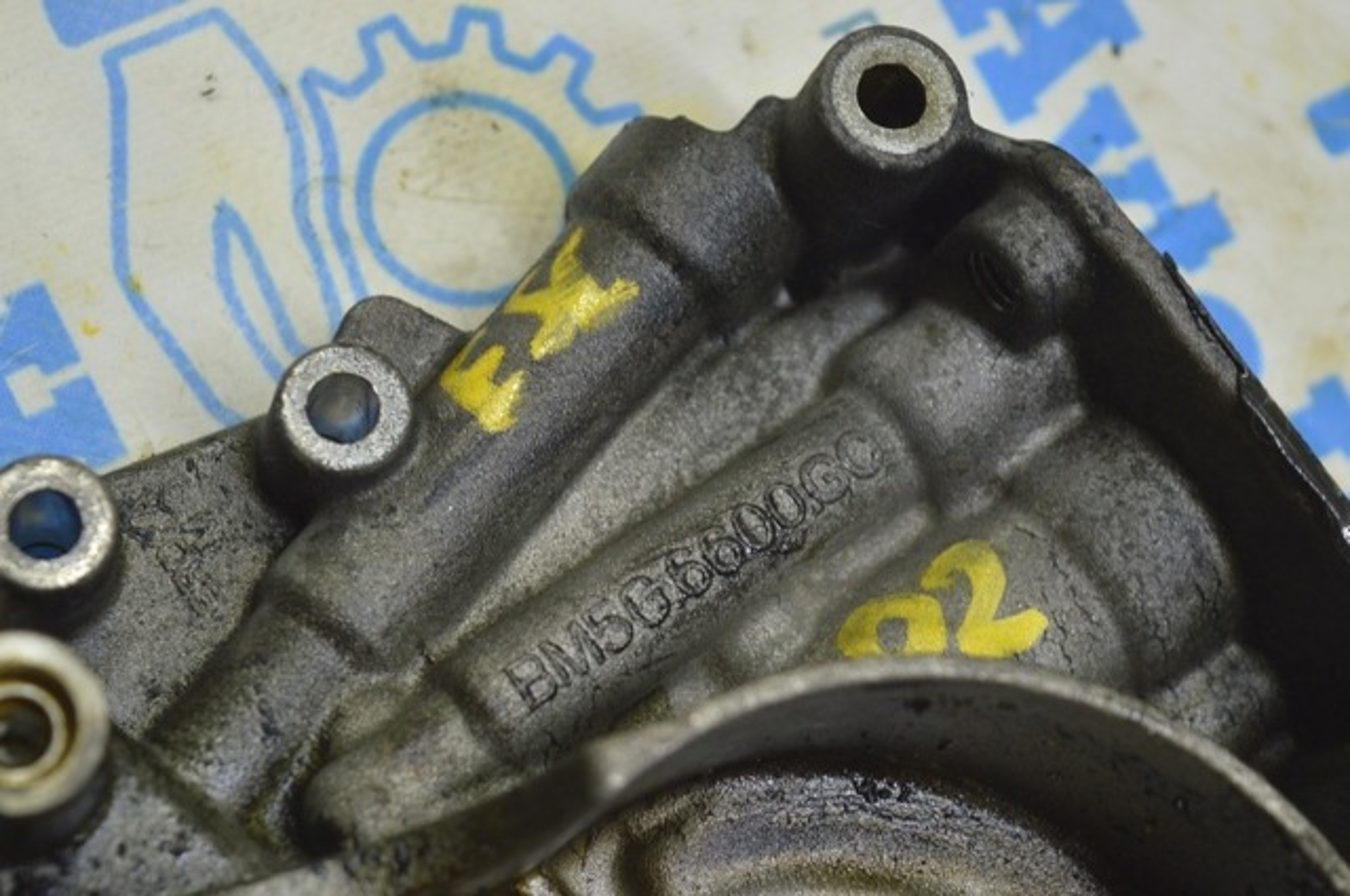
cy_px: 448
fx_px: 3090
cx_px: 675
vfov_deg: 16.5
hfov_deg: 24.6
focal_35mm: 82
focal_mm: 55
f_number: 5.6
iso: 400
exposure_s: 1/20
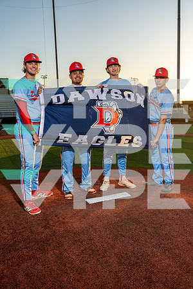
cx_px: 96
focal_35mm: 33
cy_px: 144
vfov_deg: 57.2
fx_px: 265
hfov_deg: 40.0
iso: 100
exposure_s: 1/250
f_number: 5.6
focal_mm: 33
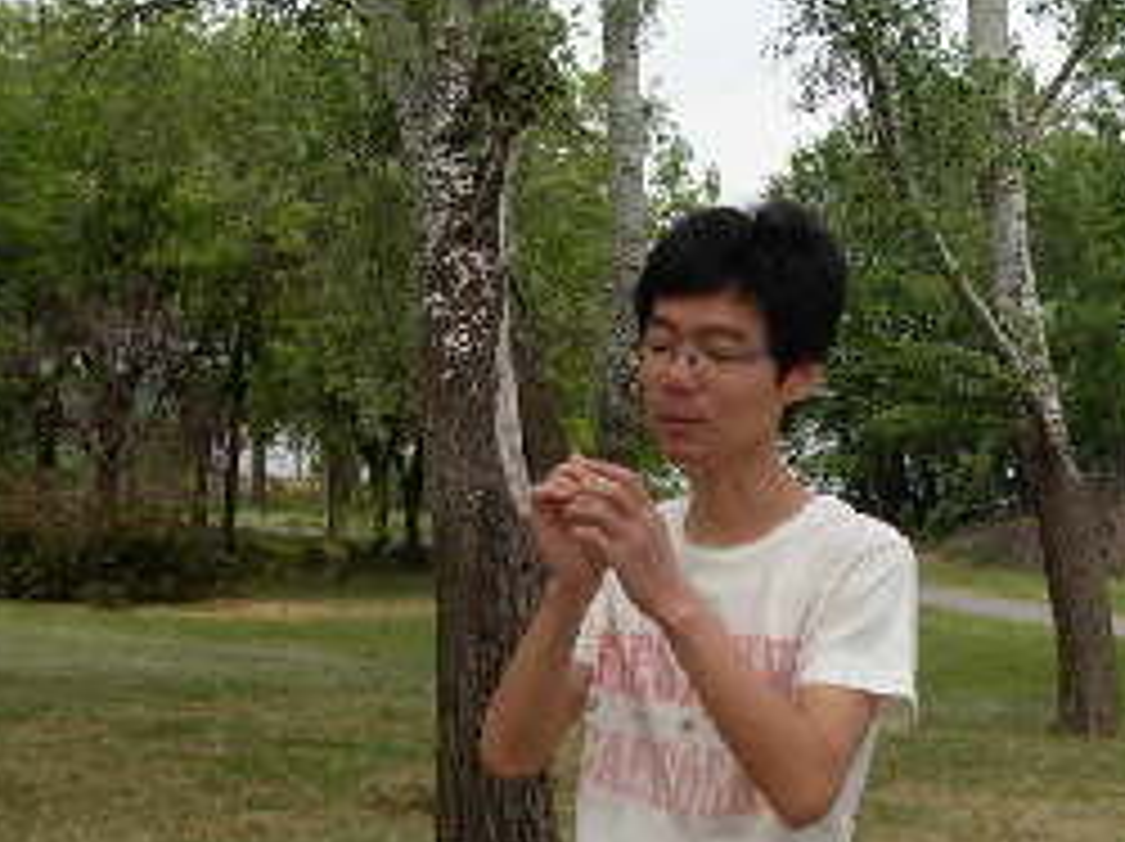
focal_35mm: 73
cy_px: 509
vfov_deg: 20.1
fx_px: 2370
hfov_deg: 26.7
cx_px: 612
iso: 79
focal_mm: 6.3
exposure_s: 1/813
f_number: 2.9
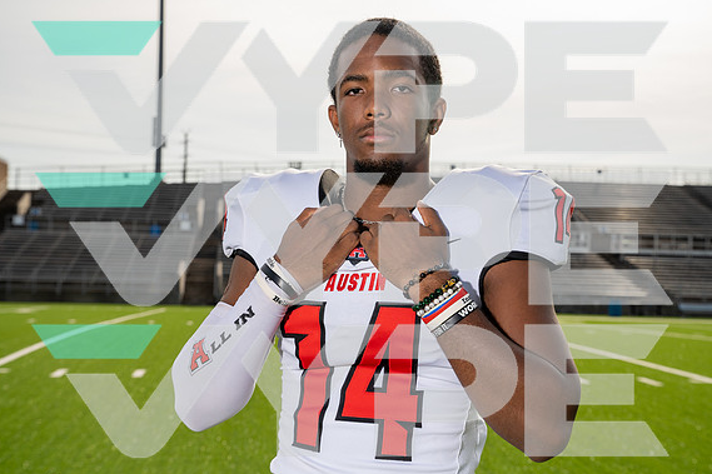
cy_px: 240
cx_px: 354
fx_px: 1048
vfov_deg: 25.5
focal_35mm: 53
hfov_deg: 37.5
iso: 100
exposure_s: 1/250
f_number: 6.3
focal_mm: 52
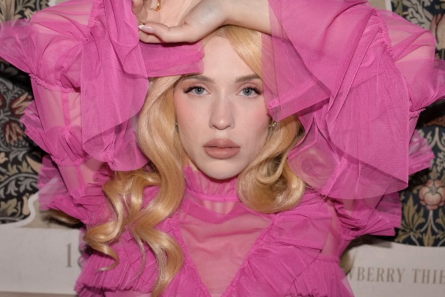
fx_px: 334
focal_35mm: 27
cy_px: 148
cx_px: 222
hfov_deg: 67.3
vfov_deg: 48.0
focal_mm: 27
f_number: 2.8
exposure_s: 1/100
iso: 800
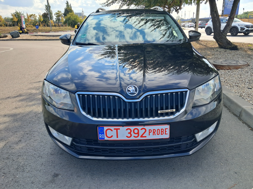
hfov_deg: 65.3
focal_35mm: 27
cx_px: 126
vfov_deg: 51.4
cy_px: 94
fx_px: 197
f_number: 1.8
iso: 50
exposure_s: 1/430
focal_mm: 4
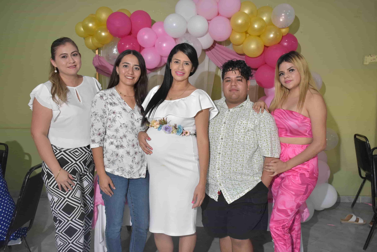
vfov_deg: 40.0
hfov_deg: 57.2
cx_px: 188
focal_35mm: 33
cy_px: 126
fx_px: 346
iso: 1600
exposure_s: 1/100
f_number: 4.5
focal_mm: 22
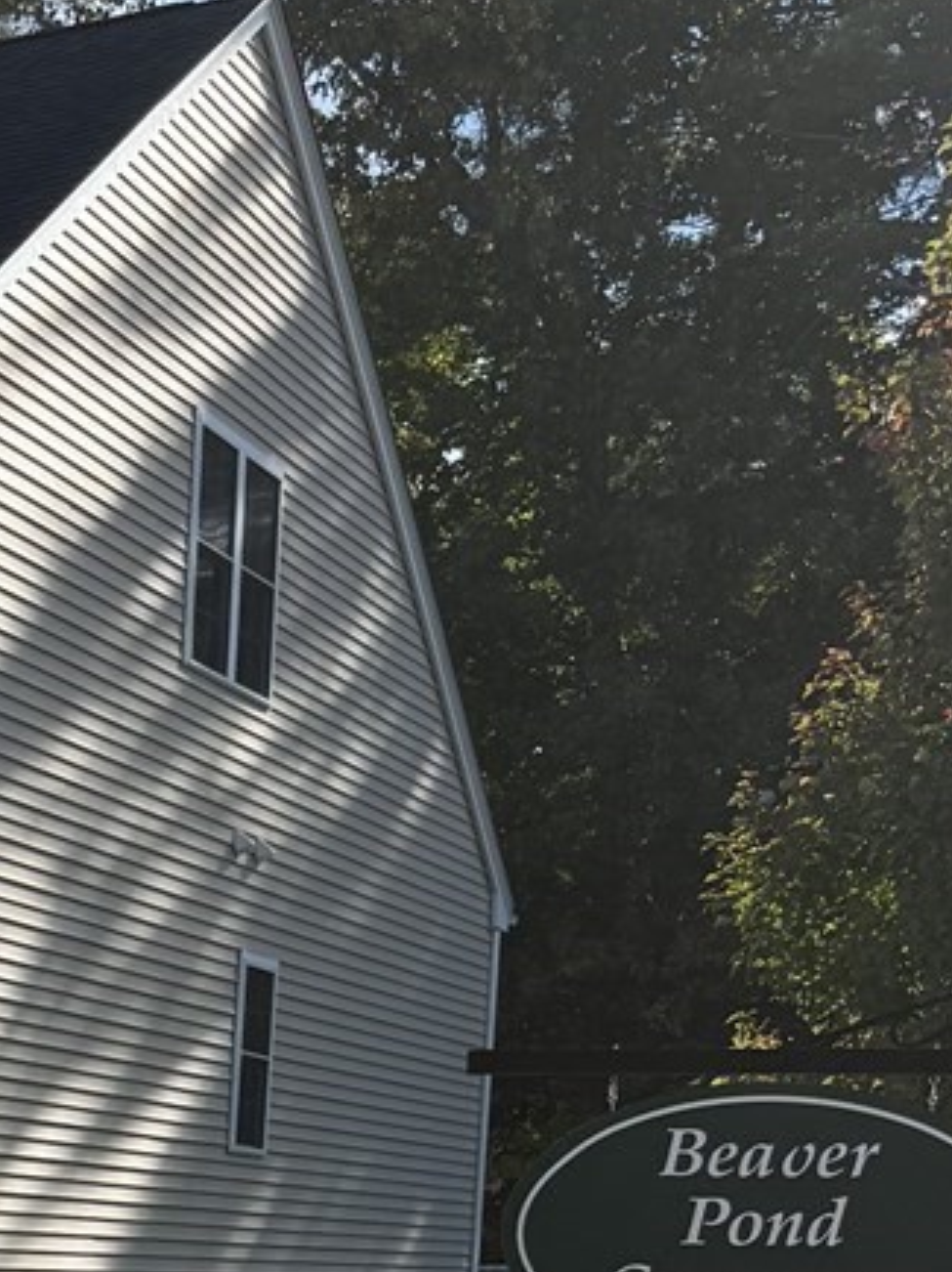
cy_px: 1600
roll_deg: -1.4
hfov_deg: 15.7
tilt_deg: -6.2
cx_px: -568
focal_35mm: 85
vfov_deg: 21.1
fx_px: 3120
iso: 80
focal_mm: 6.76
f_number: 1.78
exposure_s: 1/3279
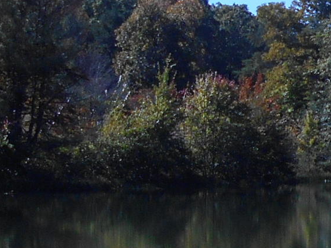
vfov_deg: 10.6
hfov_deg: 14.1
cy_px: 261
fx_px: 1320
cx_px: 323
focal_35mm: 138
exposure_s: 1/1000
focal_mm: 4.6
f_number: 3.2
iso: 80
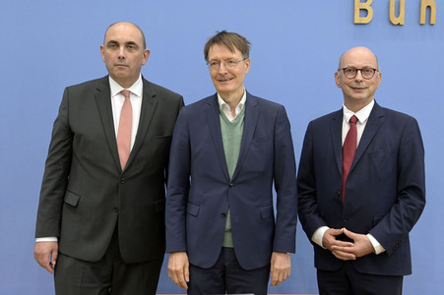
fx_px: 542
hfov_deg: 44.5
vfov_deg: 30.5
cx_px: 222
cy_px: 148
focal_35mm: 44
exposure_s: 1/400
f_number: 6.3
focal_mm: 44
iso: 5000
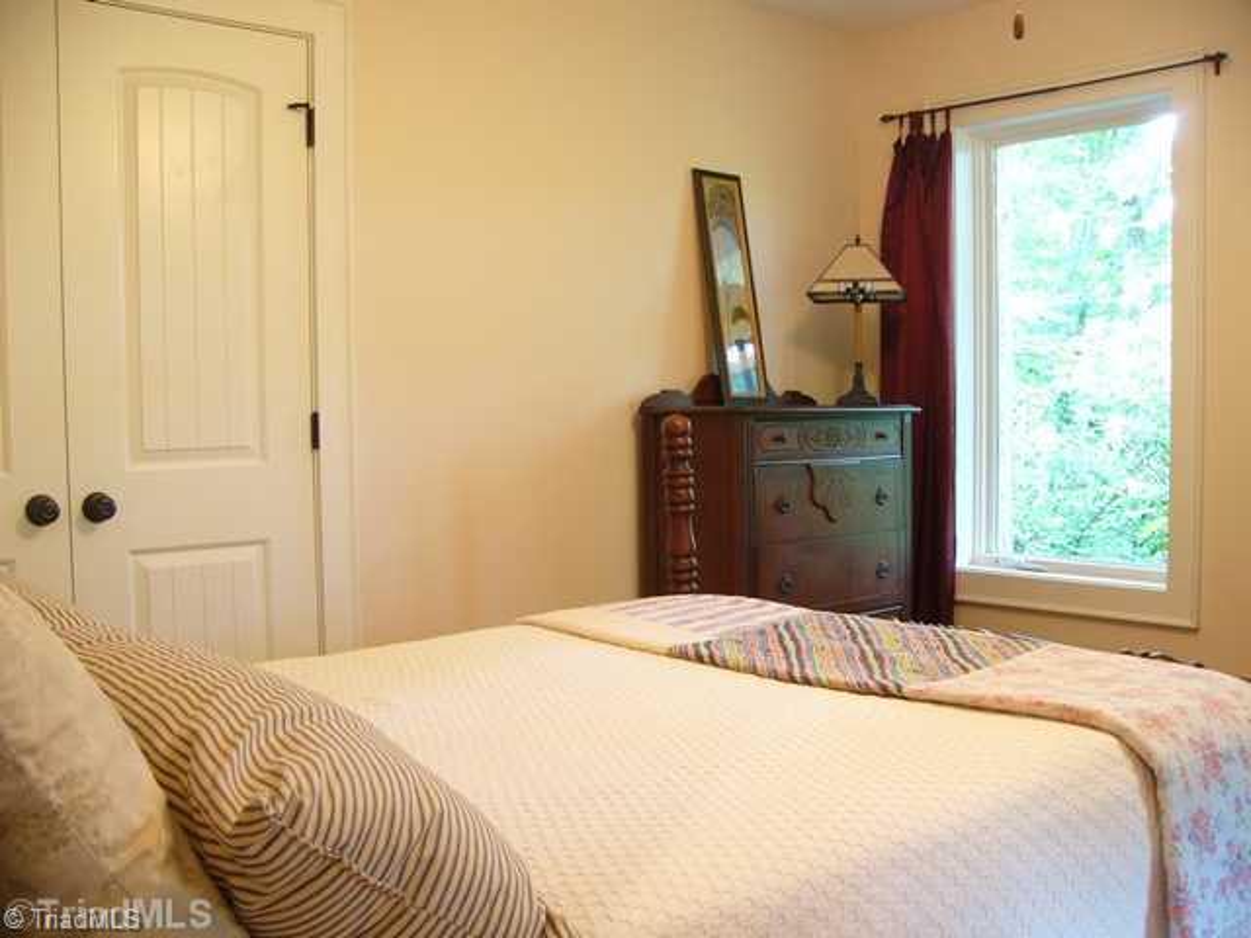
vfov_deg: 39.7
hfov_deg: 51.4
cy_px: 469
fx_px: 1301
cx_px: 626
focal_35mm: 36
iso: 100
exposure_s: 1/4
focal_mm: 6
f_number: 2.8
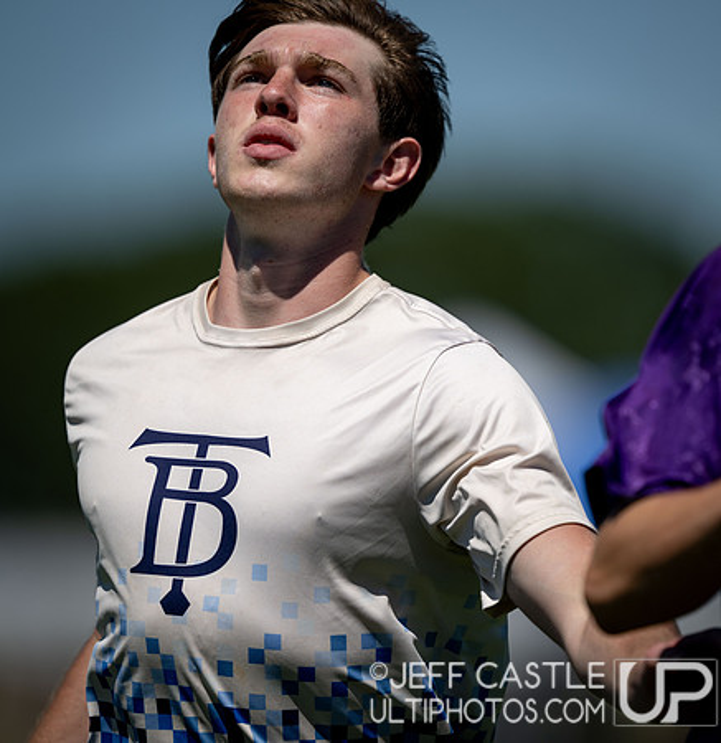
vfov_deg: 3.4
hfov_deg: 3.3
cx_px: 452
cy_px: 371
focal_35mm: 518
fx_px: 12385
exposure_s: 1/4000
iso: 64
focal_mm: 400
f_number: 2.8
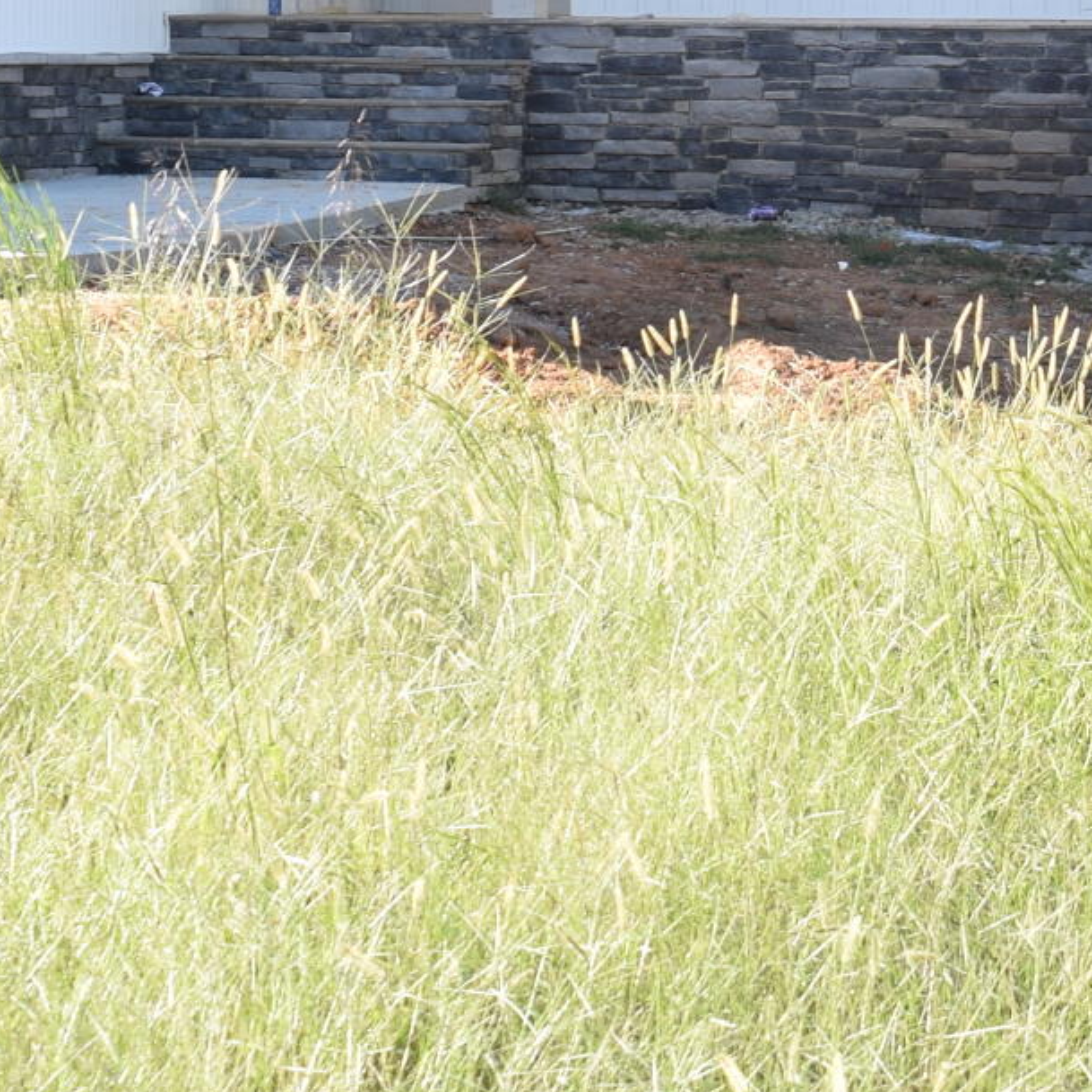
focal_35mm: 113
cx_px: 529
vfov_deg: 14.6
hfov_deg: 15.4
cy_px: -405
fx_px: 4033
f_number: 4.5
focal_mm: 18
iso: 100
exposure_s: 1/200
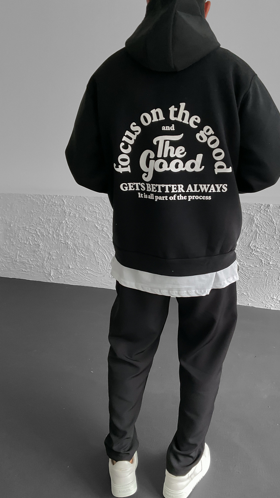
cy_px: 250
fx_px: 422
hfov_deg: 36.4
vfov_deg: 61.0
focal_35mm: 32
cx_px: 181
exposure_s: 1/120
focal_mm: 3
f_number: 1.8
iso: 50
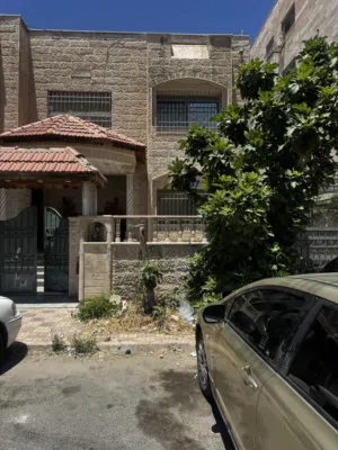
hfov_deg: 56.8
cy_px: 225
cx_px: 169
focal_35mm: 24
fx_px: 312
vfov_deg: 71.6
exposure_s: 1/4310
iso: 80
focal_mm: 6.76
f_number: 1.78
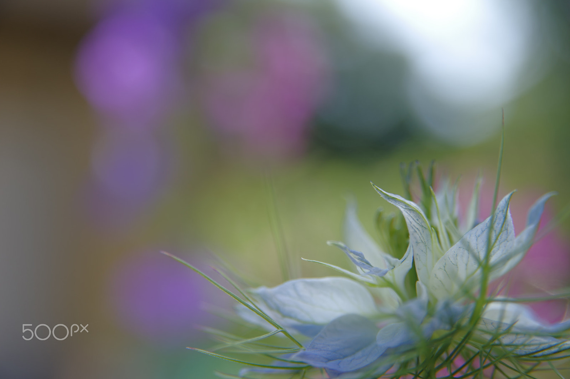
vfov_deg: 13.0
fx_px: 1661
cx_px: 285
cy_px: 190
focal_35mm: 105
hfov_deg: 19.5
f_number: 4.5
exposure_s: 1/250
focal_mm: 70
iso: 100
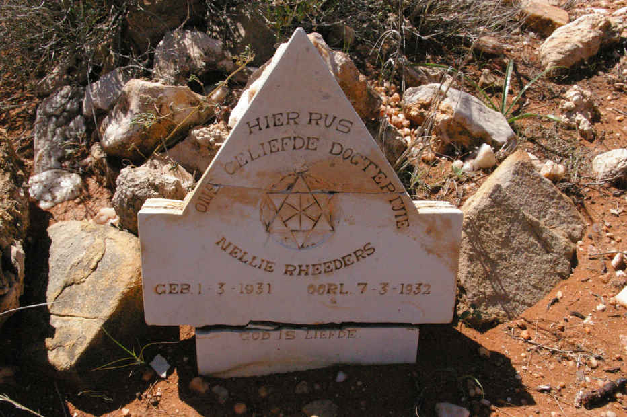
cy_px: 208
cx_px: 314
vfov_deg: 41.7
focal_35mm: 32
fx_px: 548
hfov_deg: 59.5
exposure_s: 1/1000
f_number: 16
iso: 3200
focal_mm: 21
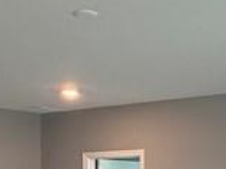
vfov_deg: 15.3
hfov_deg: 20.2
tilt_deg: -0.8
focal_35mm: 92
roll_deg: +0.4
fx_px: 601
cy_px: 218
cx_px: 259
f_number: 2.2
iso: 200
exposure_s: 1/120
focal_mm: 2.22
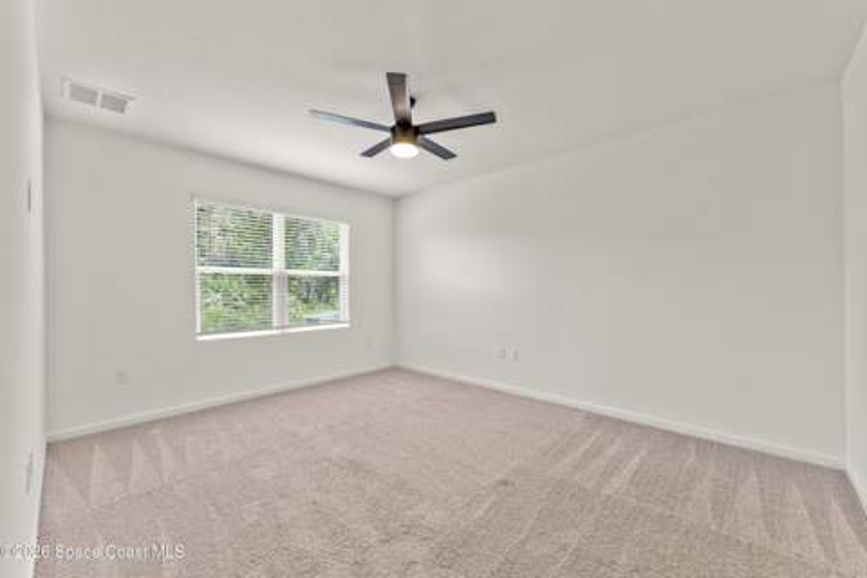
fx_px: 337
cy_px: 289
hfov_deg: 104.3
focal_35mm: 14
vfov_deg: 81.2
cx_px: 434
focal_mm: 14
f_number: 5.6
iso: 400
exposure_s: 1/8
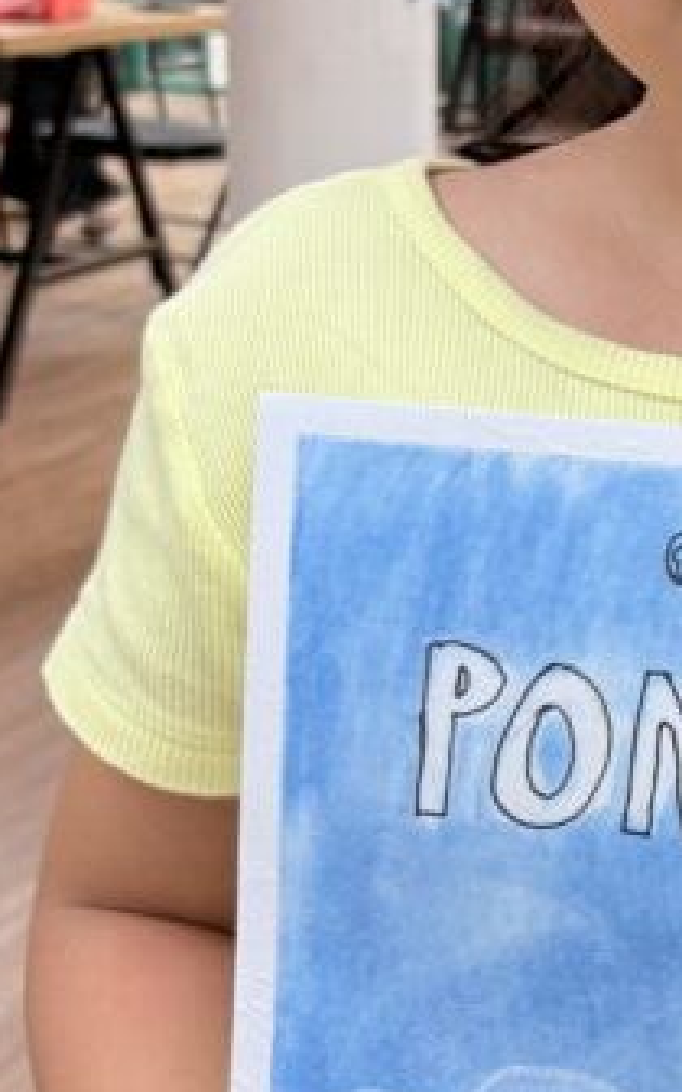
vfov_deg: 25.2
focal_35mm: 82
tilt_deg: -11.7
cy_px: 458
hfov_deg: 15.4
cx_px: 815
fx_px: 2439
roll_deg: -3.8
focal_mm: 5.96
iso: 50
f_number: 1.6
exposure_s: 1/100
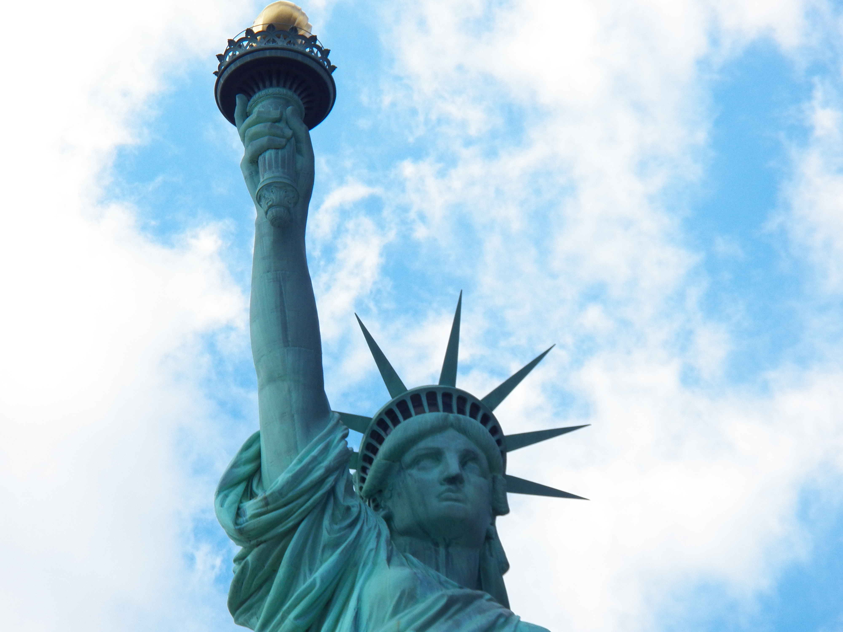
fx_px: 3970
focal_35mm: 163
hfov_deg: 12.1
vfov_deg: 9.1
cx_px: 422
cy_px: 316
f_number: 4
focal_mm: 29.2
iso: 125
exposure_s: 1/1000
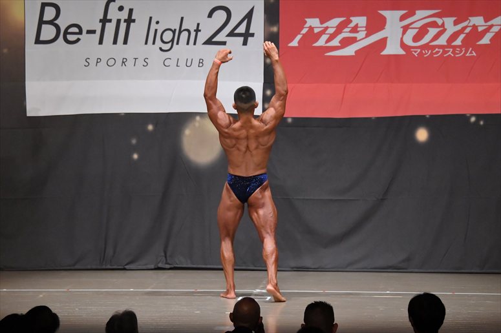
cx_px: 250
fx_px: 2337
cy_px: 166
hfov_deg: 12.2
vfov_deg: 8.2
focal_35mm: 168
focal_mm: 112
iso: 6400
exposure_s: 1/400
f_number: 5.6
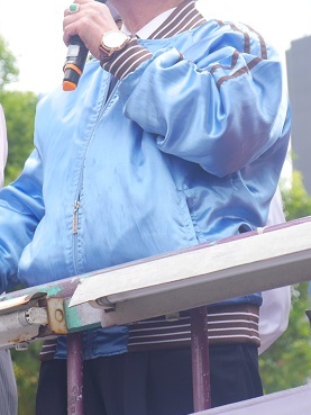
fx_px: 1928
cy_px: 146
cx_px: 137
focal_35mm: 161
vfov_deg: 12.3
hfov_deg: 9.2
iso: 250
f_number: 2.8
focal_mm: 35
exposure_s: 1/400
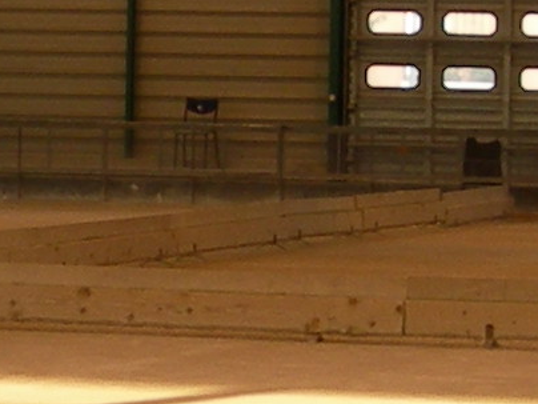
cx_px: 166
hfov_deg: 6.9
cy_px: 235
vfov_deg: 5.1
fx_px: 4492
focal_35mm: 289
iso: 50
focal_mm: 7.8
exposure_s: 1/88
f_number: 2.8
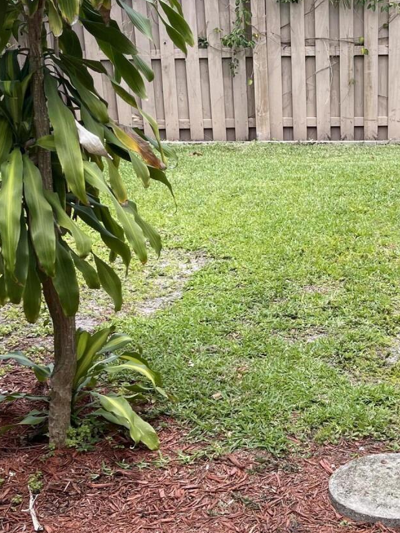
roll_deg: +1.9
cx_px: 296
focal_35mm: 63
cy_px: 287
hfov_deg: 23.1
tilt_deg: -18.4
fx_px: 970
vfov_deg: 30.7
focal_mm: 5.1
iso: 32
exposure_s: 1/584
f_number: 1.6
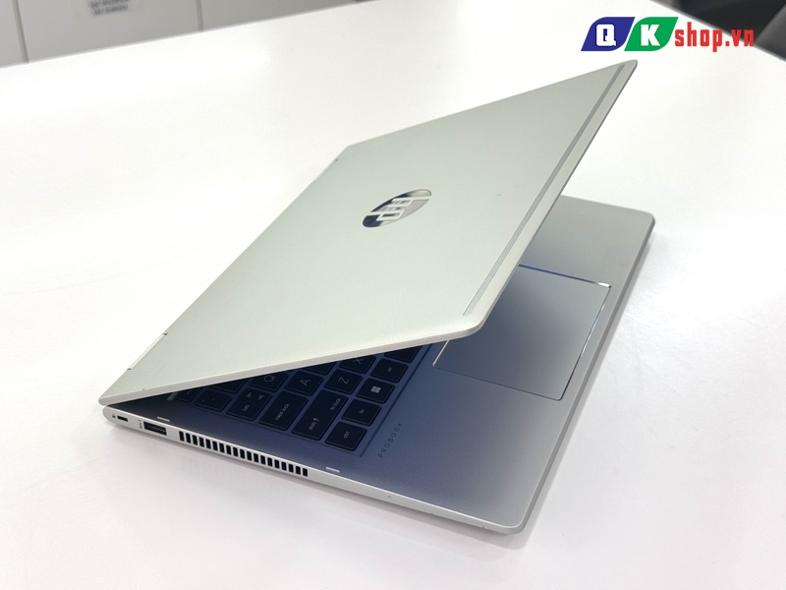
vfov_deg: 30.3
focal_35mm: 48
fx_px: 1090
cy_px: 295
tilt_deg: -34.3
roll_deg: +0.1
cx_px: 393
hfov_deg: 39.7
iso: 50
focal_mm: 6.76
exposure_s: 1/170
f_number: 1.78
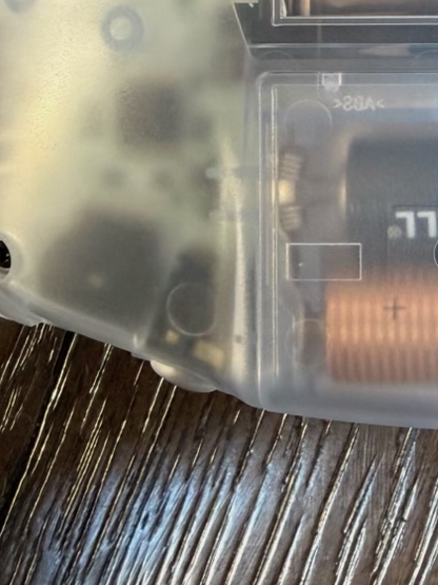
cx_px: 544
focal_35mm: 60
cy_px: 89
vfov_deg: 31.1
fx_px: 1013
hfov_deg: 22.3
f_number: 2.2
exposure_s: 1/60
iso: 320
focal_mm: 2.22
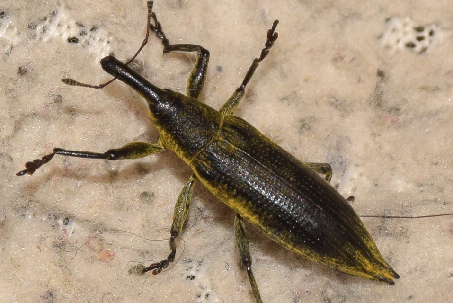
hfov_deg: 9.8
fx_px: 2645
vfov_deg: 6.6
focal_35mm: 210
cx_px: 226
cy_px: 152
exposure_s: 1/160
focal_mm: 140
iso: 500
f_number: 14
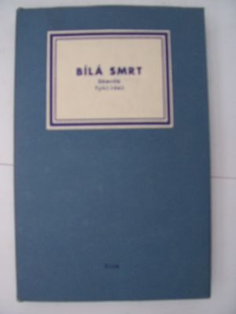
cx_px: 118
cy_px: 157
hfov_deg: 41.8
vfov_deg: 54.0
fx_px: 309
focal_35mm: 34
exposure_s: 1/30
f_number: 2.7
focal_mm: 5.6
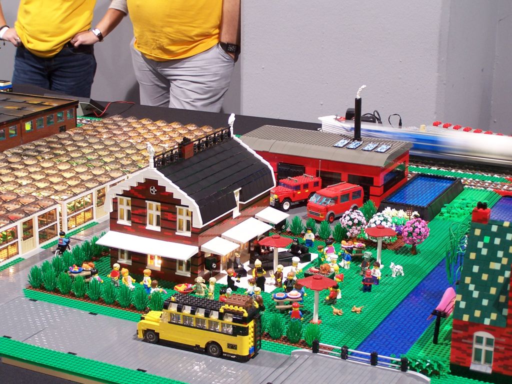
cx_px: 256
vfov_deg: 21.3
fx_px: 1021
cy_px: 192
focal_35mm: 69
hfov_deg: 28.2
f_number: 3.2
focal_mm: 11.5
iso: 80
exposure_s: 1/4
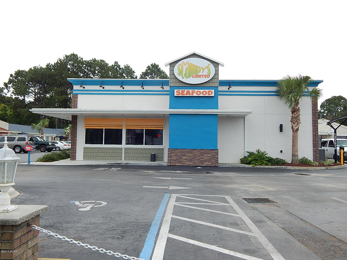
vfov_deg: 45.4
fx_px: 311
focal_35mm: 31
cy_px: 130
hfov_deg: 58.4
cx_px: 174
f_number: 3.2
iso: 125
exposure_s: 1/640
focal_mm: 5.6
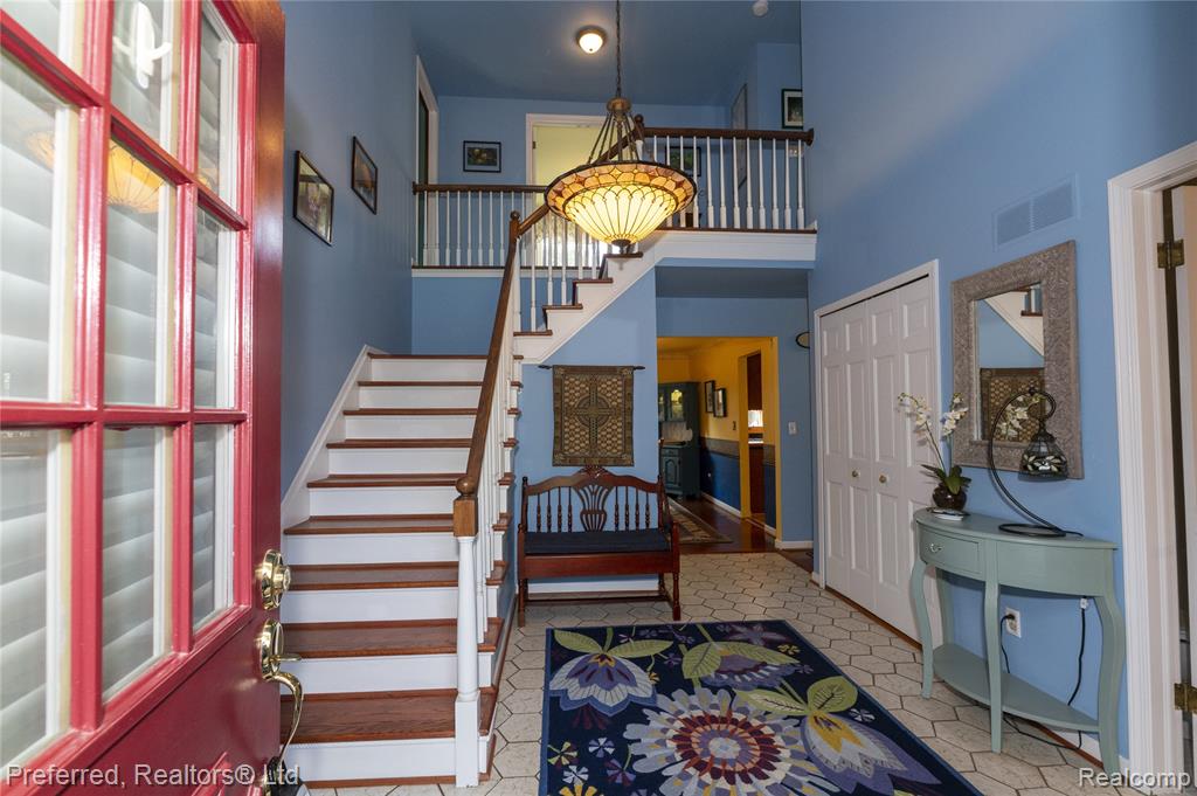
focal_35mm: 15
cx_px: 598
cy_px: 398
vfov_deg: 77.2
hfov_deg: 100.4
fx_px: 498
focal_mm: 15
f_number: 7.1
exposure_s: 1/160
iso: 2000
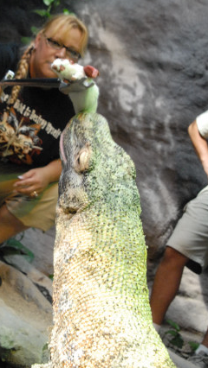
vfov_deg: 33.6
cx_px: 37
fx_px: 607
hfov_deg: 19.2
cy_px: 137
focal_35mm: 62
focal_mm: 28
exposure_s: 1/160
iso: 1600
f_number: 5.6
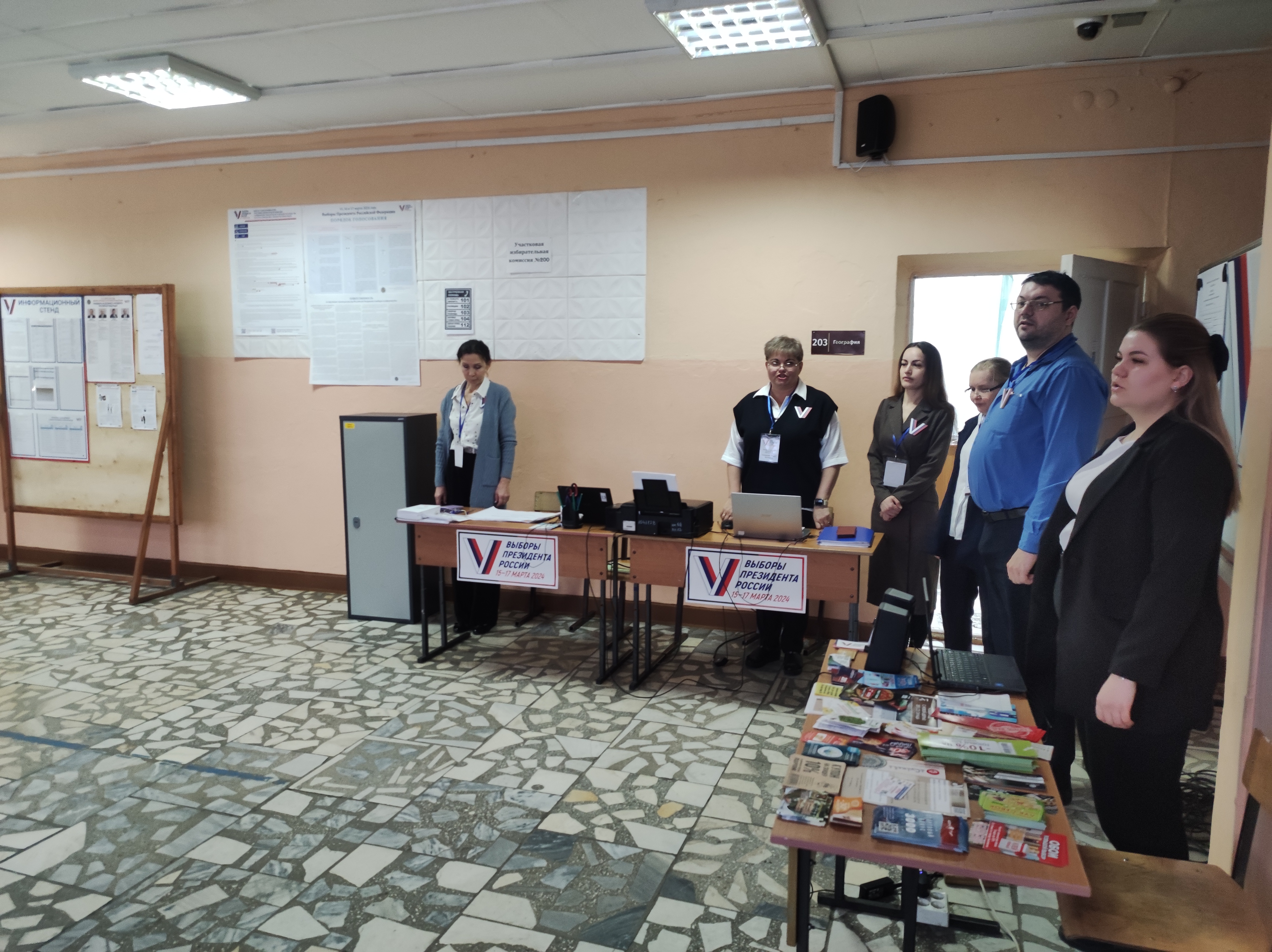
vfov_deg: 74.6
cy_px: 476
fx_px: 624
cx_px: 636
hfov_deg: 91.1
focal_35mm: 17
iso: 675
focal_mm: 4.74
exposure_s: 1/33
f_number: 1.79
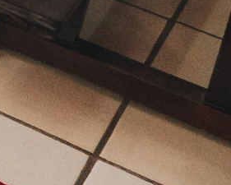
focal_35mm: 205
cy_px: -382
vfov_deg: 6.8
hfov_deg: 6.9
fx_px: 1402
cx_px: -742
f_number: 2
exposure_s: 1/500
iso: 4000
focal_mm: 24
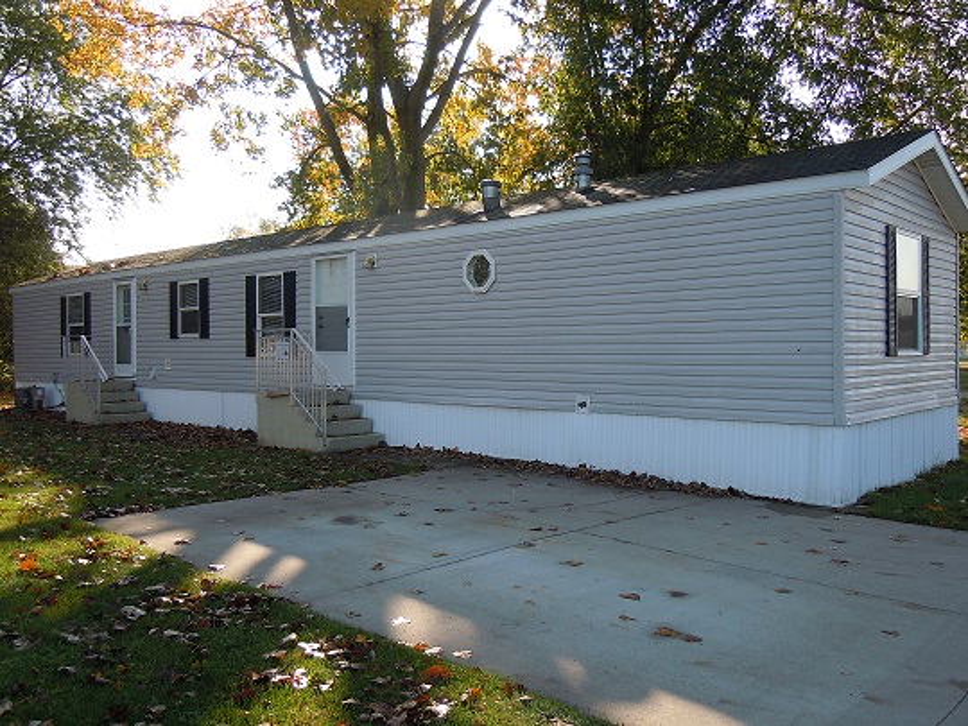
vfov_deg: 46.8
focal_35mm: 30
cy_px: 363
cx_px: 484
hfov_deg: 60.0
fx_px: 839
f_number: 3.5
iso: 100
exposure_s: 1/320
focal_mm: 5.4
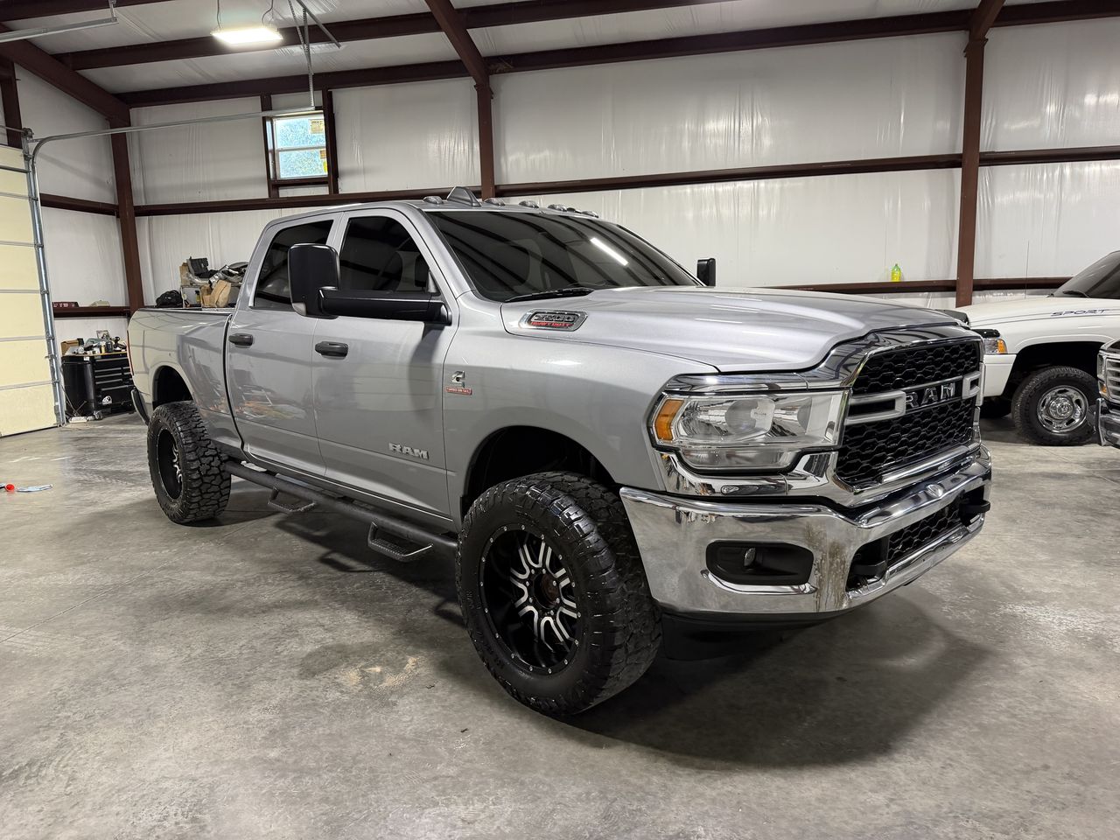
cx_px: 560
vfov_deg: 56.8
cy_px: 420
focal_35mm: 24
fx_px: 777
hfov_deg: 71.6
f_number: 1.78
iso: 200
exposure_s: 1/60
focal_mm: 6.76
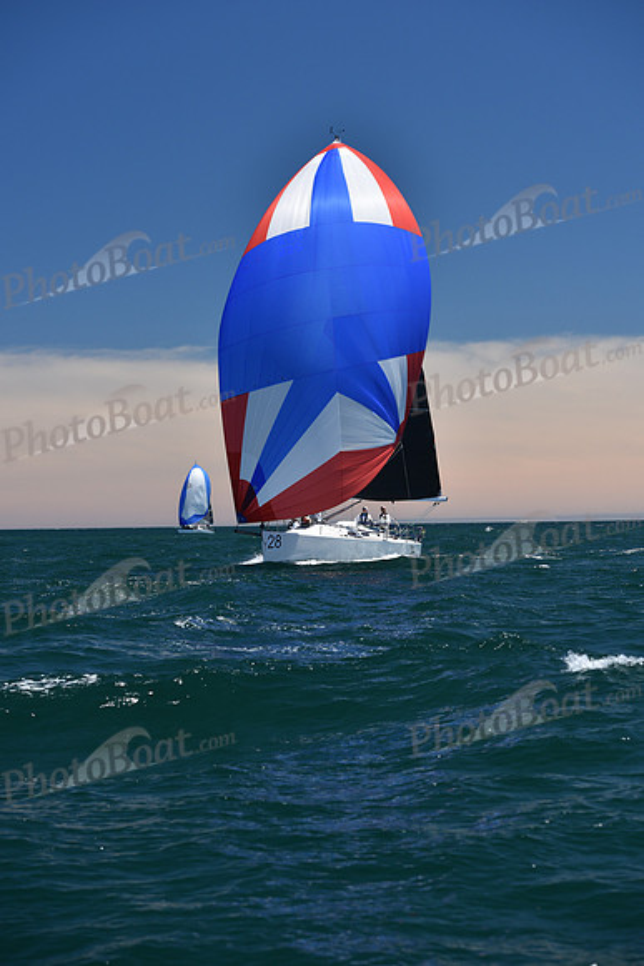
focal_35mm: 80
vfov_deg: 25.4
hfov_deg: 17.1
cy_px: 483
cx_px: 322
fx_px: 2145
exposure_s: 1/800
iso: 250
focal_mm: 80
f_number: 5
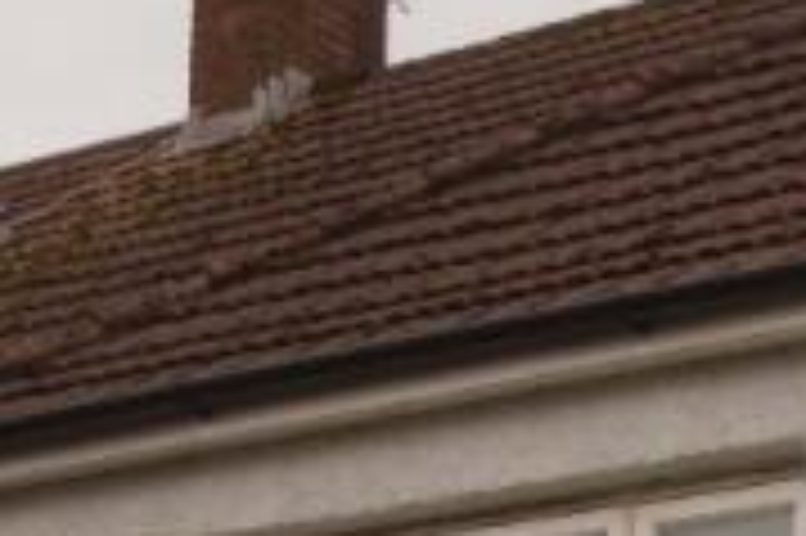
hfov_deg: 11.8
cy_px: 1518
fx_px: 3847
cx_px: 788
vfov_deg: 7.2
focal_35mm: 172
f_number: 5.6
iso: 100
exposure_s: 1/200
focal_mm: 20
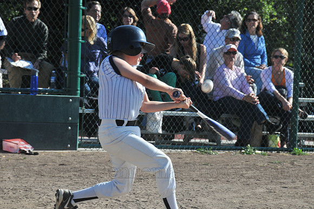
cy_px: 104
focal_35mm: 202
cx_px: 157
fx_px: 1764
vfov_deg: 6.8
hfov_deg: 10.2
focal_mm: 135
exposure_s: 1/500
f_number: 11
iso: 400
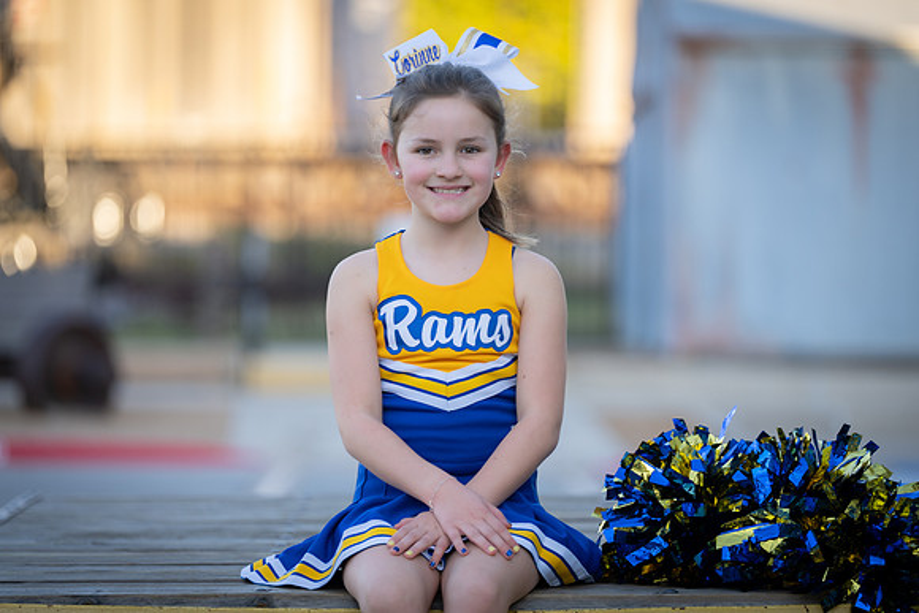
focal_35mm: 156
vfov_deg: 8.8
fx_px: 3993
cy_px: 306
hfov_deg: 13.1
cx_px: 460
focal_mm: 151
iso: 125
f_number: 2.8
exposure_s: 1/320
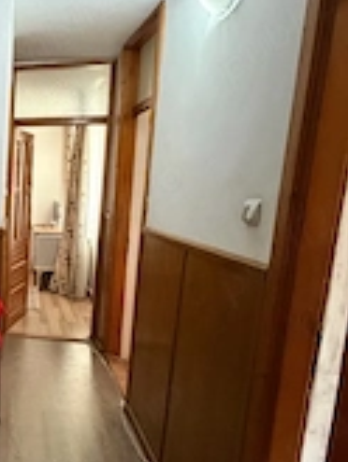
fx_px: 455
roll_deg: -0.5
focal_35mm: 34
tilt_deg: -10.4
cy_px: 266
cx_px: -70
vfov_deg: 53.7
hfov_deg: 33.8
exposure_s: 1/50
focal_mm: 2.22
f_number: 2.2
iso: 800
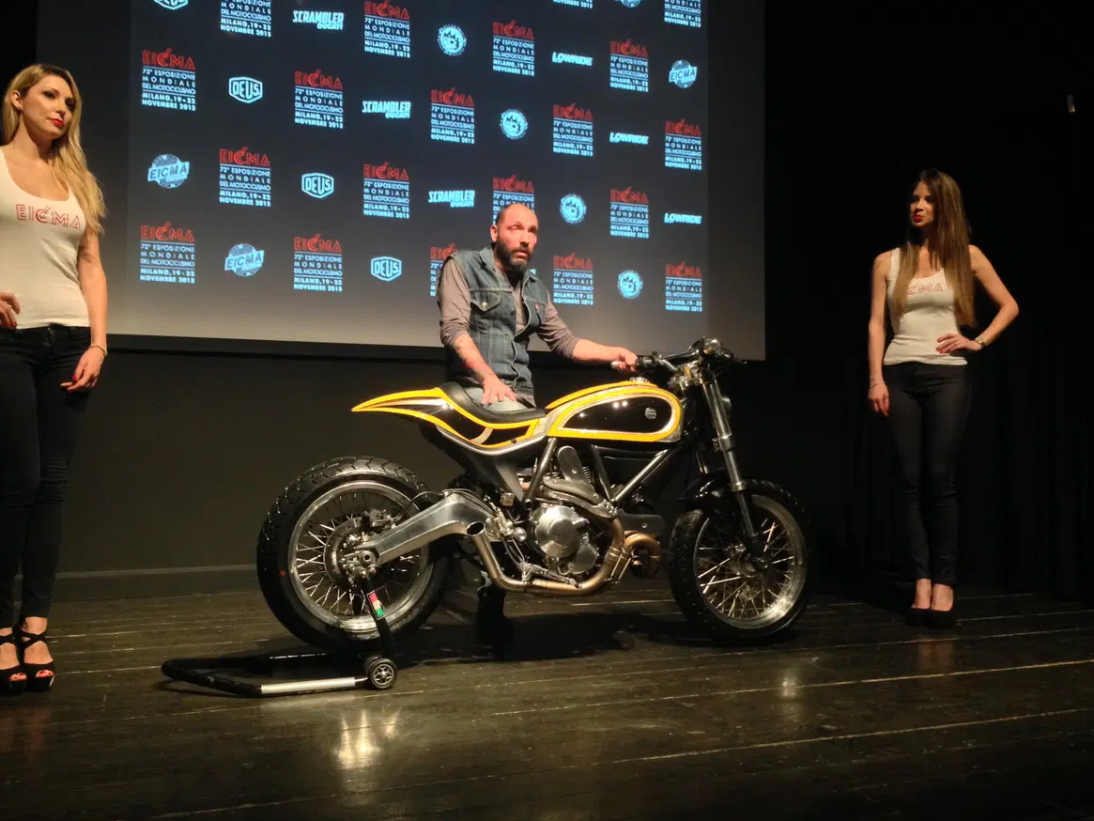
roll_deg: +0.0
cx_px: 534
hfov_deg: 53.9
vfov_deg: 41.8
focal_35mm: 34
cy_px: 403
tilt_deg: +1.3
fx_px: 1075
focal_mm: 4.12
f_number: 2.4
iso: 320
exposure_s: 1/20
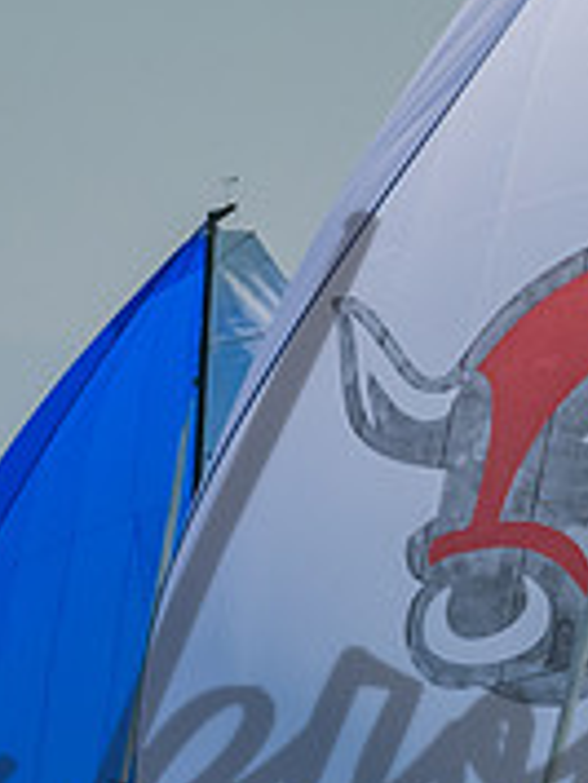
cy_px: 711
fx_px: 25833
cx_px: 456
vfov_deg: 1.7
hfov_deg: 1.3
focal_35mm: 1142
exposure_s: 1/1000
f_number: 14
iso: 640
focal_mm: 230
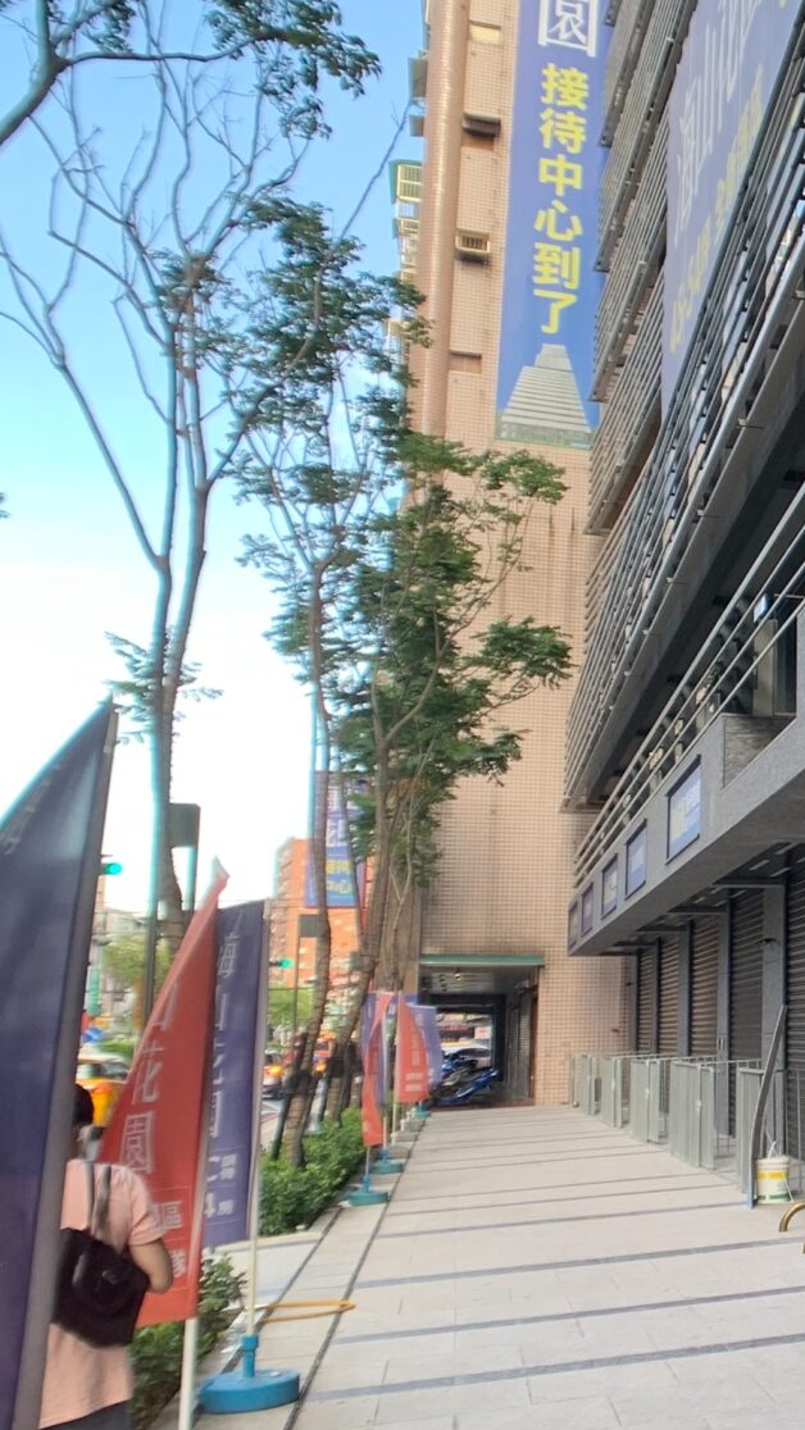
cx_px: 1149
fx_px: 2466
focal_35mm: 65
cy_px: 802
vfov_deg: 32.3
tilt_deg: +8.4
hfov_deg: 17.0
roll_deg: +1.0
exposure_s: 1/122
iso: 25
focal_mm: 4.25
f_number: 1.8
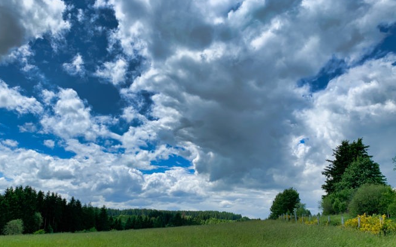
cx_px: 180
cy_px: 171
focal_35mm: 32
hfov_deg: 59.6
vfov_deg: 38.8
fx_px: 345
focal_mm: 4.25
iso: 25
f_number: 1.8
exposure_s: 1/3521
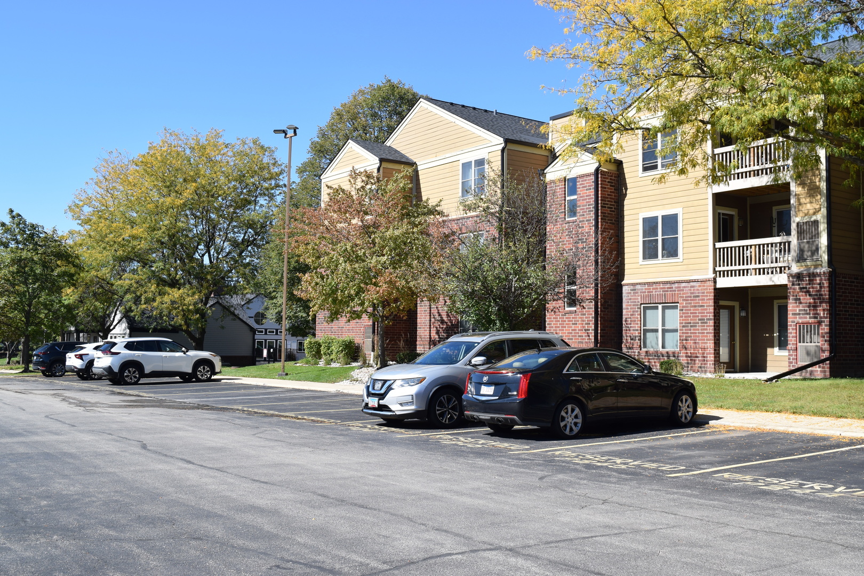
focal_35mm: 39
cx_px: 432
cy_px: 288
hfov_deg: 49.6
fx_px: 936
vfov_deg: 34.2
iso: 200
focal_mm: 26
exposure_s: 1/400
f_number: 10
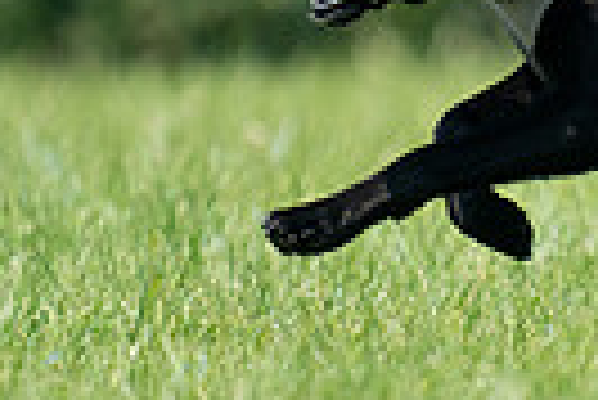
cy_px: -56
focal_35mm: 2174
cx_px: 1187
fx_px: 36152
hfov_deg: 0.9
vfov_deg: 0.6
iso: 1600
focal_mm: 500
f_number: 6.3
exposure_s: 1/4000
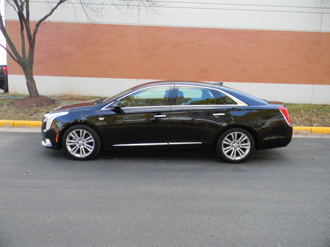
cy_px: 124
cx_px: 165
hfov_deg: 63.4
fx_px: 267
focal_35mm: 28
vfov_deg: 49.7
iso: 80
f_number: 3.5
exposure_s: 1/52.2
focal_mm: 5
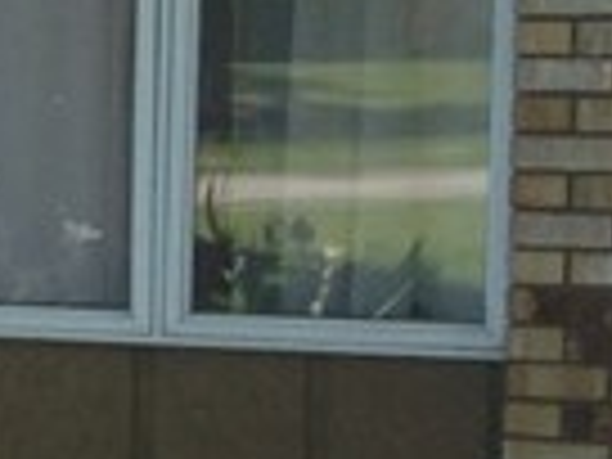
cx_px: -1688
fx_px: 4385
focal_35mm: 248
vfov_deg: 6.0
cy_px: 230
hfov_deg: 6.6
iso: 50
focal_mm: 4.12
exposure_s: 1/264
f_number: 2.4
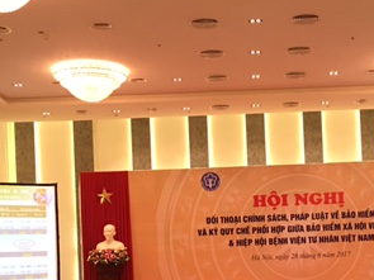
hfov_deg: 30.4
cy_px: 260
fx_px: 680
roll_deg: +2.1
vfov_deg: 22.6
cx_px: 264
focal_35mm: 63
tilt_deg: +1.6
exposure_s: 1/17
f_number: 2.2
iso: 125
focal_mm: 4.15
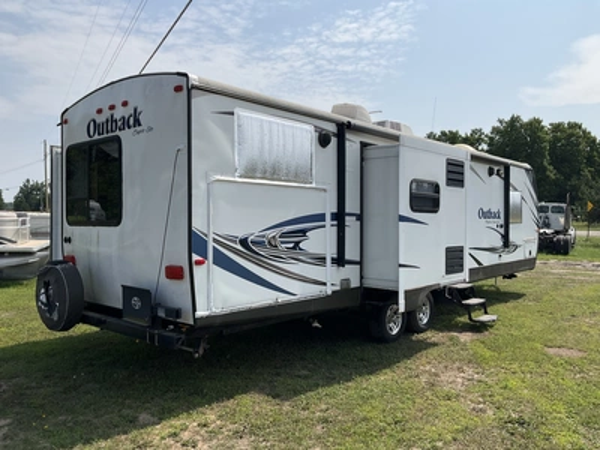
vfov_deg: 48.2
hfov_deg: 61.7
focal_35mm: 29
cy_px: 225
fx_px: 503
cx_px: 300
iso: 25
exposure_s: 1/3534
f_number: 1.8
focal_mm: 3
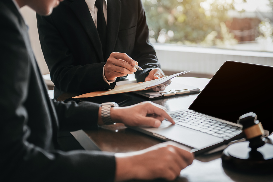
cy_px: 91
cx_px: 136
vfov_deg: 19.5
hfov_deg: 28.8
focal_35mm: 70
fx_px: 531
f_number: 2.8
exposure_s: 1/160
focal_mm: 70
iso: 320
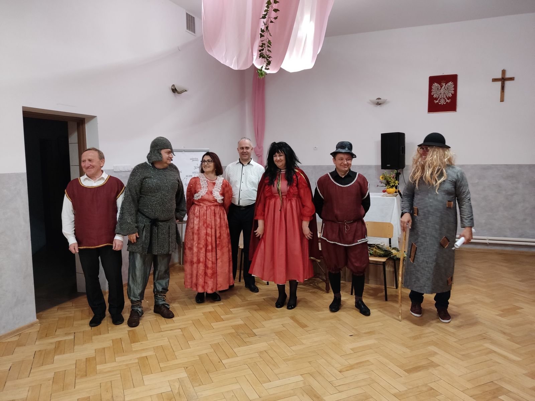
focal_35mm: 25
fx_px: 386
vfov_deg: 54.9
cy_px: 200
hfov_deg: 69.4
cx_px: 268
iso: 615
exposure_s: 1/33
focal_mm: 4.71
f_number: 1.79
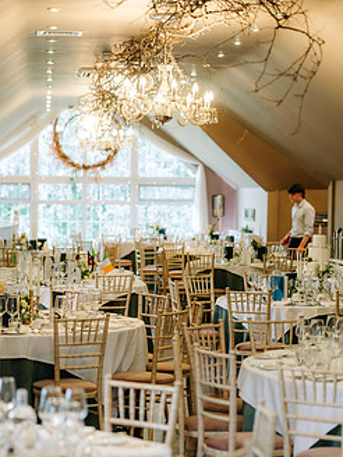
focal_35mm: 112
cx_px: 160
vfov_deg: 17.6
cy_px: 240
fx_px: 1480
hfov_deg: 13.2
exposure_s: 1/125
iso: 500
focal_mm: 85
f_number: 2.5
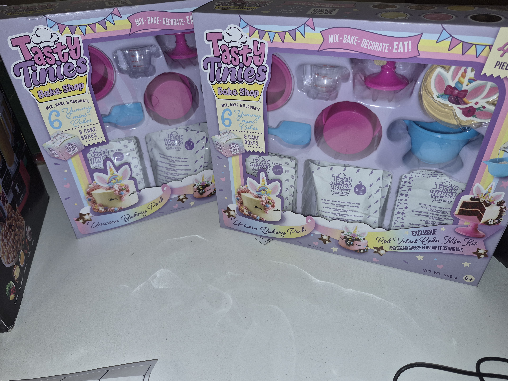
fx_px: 352
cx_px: 265
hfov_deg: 71.6
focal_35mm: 24
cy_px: 189
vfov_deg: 56.8
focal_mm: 5.4
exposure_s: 1/50
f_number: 1.8
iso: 25
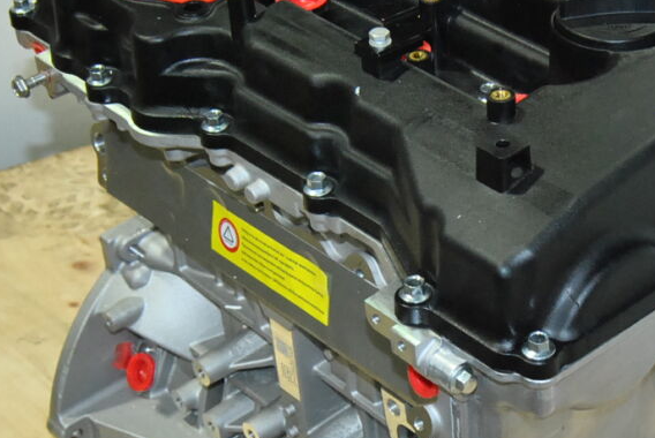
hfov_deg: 21.7
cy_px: 307
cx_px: 468
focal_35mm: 93
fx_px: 1694
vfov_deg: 14.7
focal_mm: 22
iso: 800
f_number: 5.6
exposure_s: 1/200
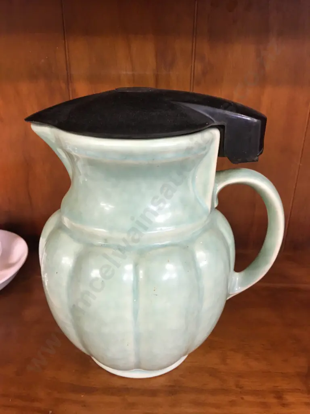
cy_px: 207
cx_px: 155
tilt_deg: -24.1
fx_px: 346
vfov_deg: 61.7
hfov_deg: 48.2
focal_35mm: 29
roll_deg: -2.0
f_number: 2.2
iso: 80
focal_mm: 4.15
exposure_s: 1/10
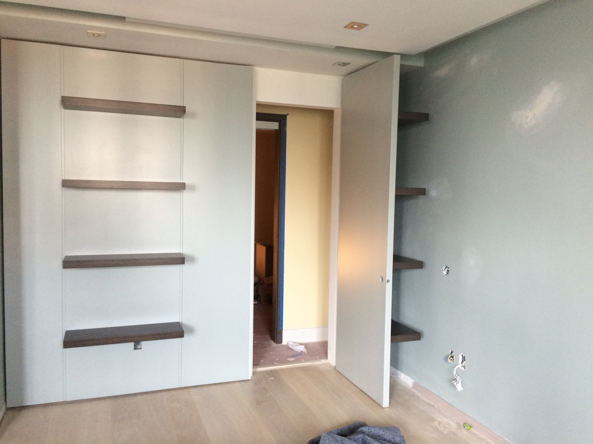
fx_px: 497
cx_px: 296
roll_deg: +0.5
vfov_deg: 48.2
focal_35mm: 29
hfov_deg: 61.7
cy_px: 222
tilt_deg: -3.9
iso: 64
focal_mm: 4.15
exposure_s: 1/30
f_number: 2.2
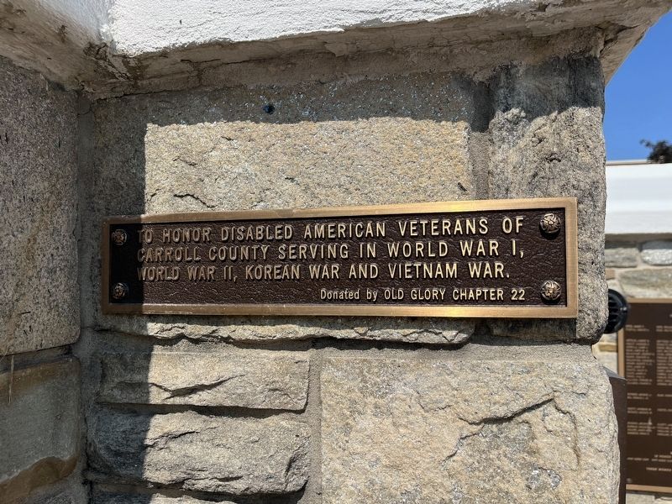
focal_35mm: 26
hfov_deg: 67.3
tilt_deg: +2.5
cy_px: 252
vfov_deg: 53.1
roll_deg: +0.2
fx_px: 505
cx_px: 336
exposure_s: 1/4854
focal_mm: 5.1
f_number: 1.6
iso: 50
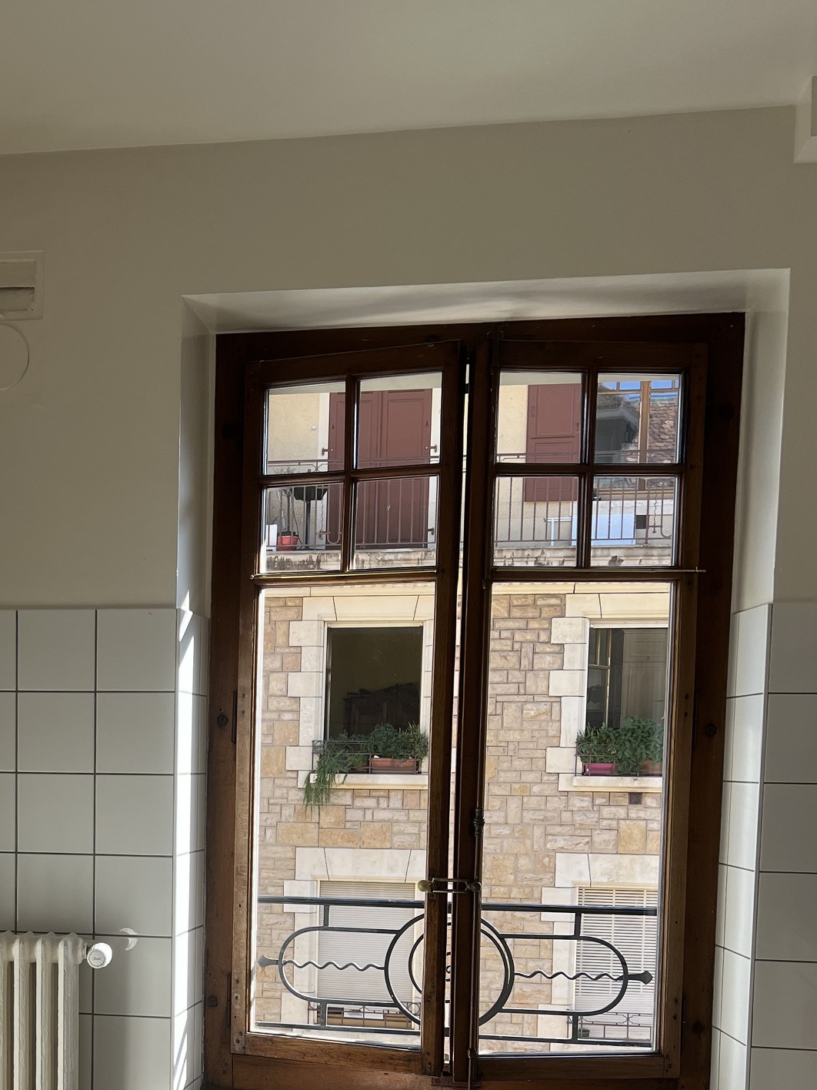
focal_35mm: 47
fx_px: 1479
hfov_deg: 29.9
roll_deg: -0.7
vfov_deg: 39.0
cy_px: 857
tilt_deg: -3.7
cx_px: 127
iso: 50
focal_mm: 5.7
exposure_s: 1/572
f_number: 1.5
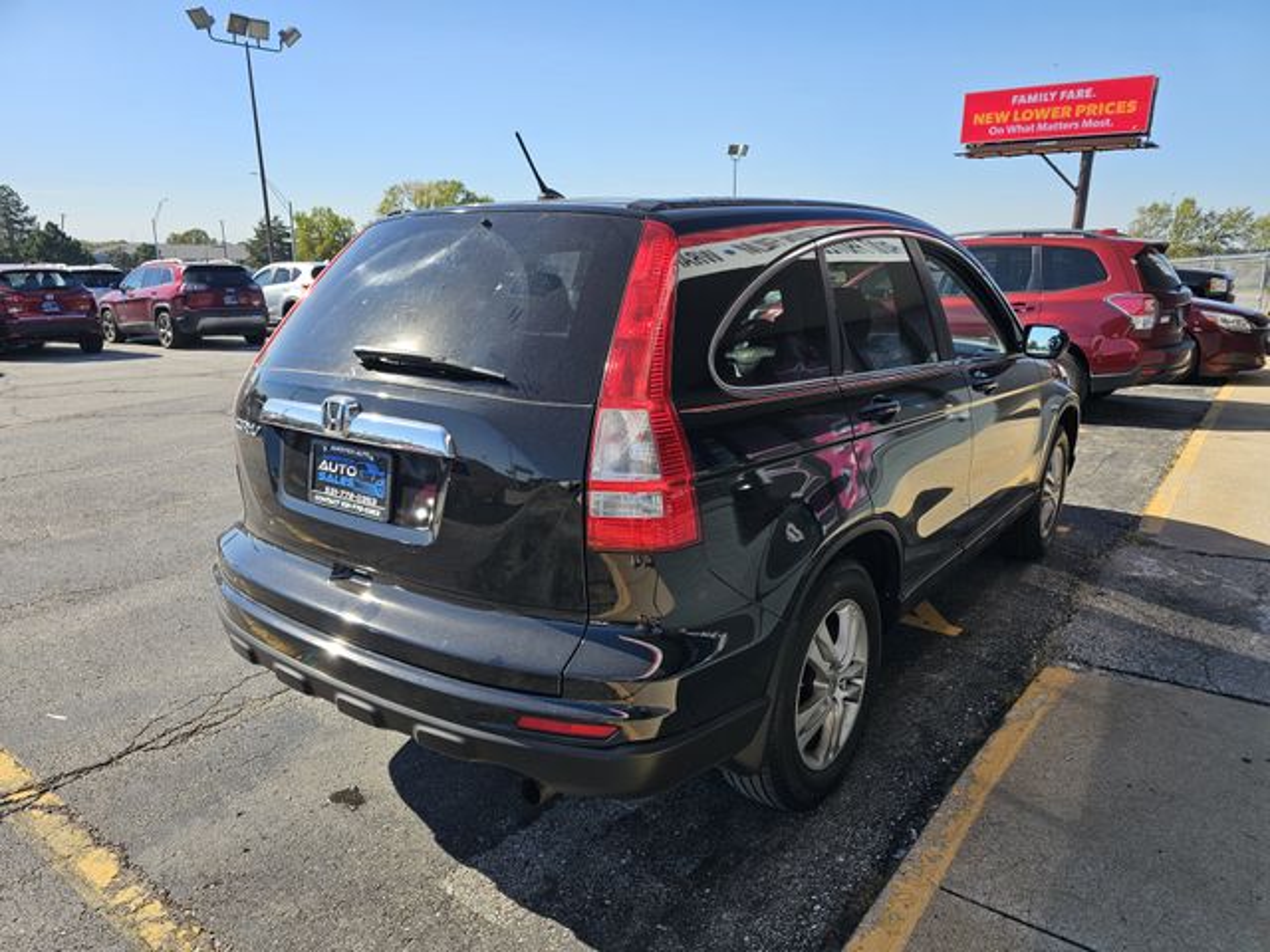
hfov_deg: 73.9
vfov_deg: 58.9
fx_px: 844
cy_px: 476
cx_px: 635
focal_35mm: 23
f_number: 1.7
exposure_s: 1/525
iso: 10
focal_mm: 6.3
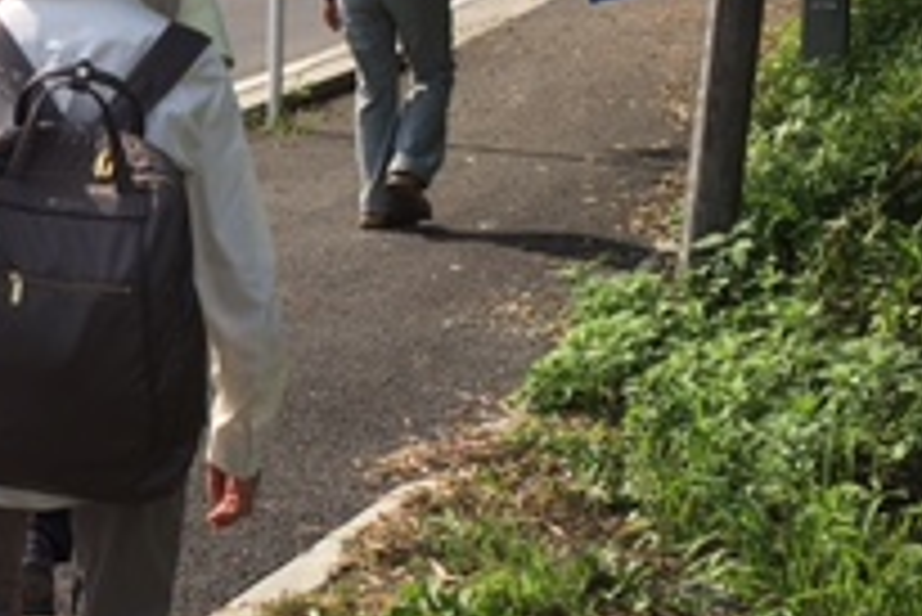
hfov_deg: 20.5
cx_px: -121
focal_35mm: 94
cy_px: 297
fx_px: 2409
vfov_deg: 14.6
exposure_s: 1/1083
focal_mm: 4.15
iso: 25
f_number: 2.2
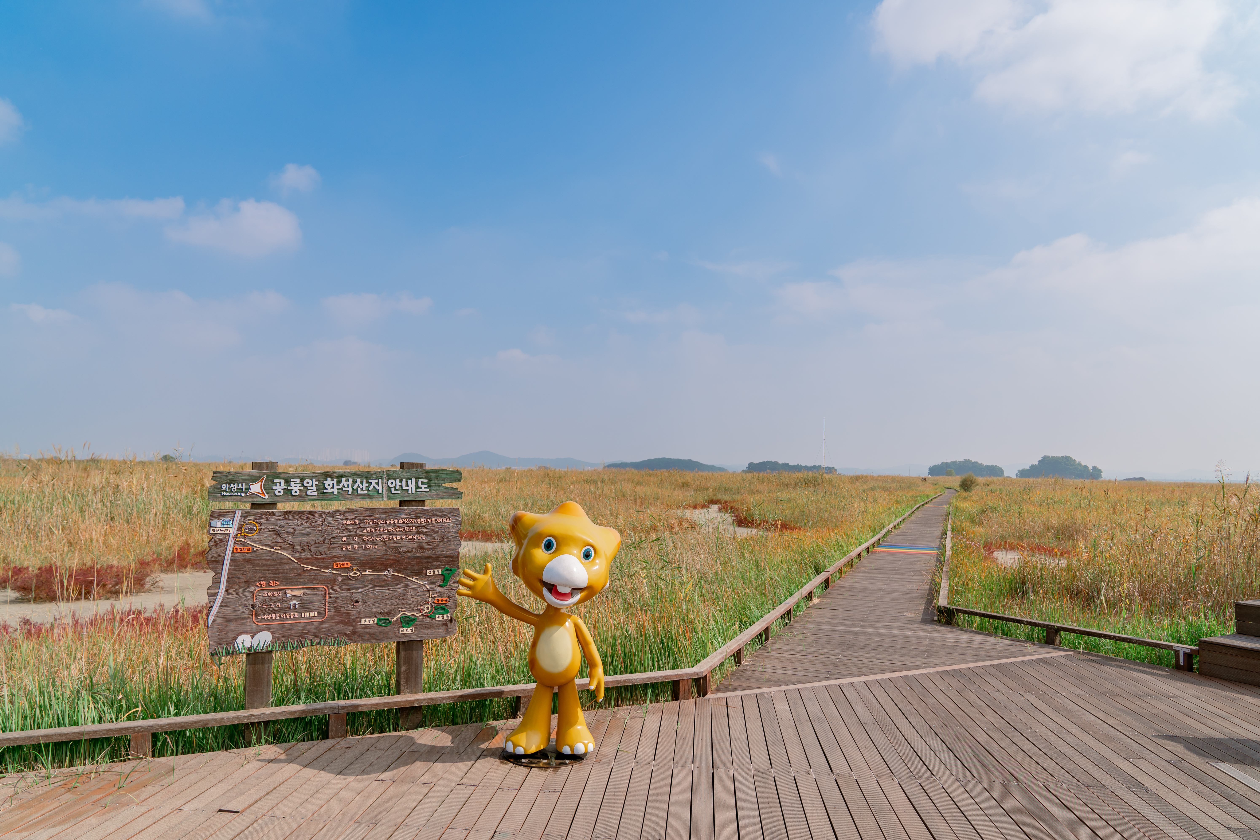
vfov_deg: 53.1
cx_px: 630
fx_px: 840
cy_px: 420
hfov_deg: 73.7
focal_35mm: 24
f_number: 4
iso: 100
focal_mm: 24
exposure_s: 1/1250
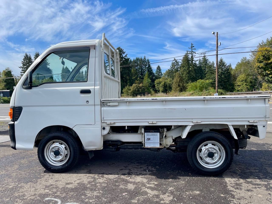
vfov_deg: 54.9
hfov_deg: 69.4
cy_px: 102
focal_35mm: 25
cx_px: 136
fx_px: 196
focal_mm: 5.1
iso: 32
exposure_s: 1/2786
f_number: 1.6
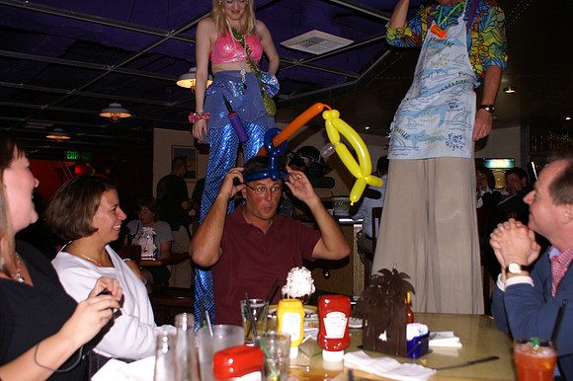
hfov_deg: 62.0
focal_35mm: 30
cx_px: 286
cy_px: 190
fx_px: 477
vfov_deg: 43.6
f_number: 4
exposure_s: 1/60
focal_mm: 20
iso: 400
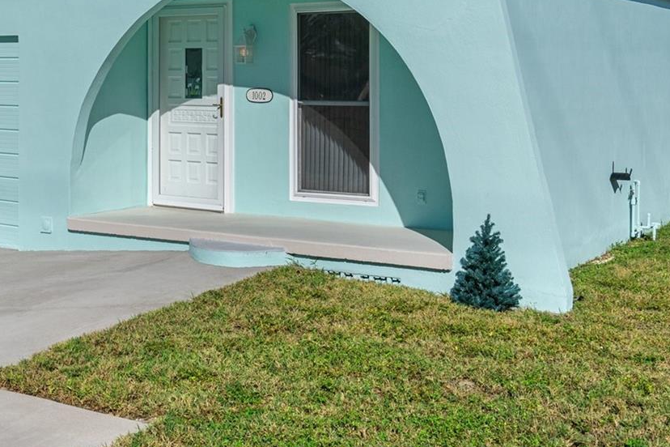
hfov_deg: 35.0
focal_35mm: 56
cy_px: 100
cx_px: 188
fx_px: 1042
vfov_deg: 23.9
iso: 320
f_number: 8
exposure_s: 1/800
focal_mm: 29
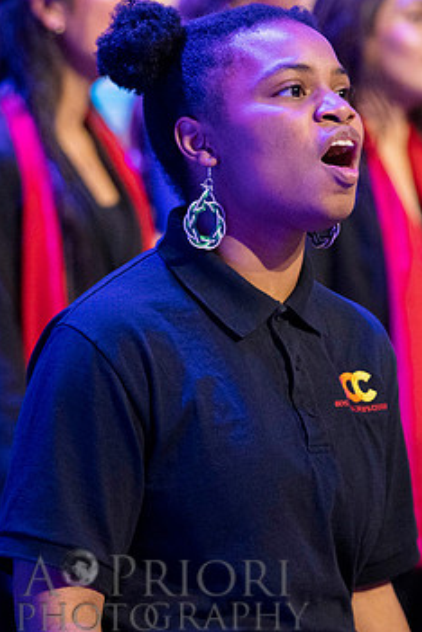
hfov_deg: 6.8
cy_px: 245
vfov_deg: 10.2
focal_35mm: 202
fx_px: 3552
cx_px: 267
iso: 5000
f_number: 2.8
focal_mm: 105
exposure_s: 1/125
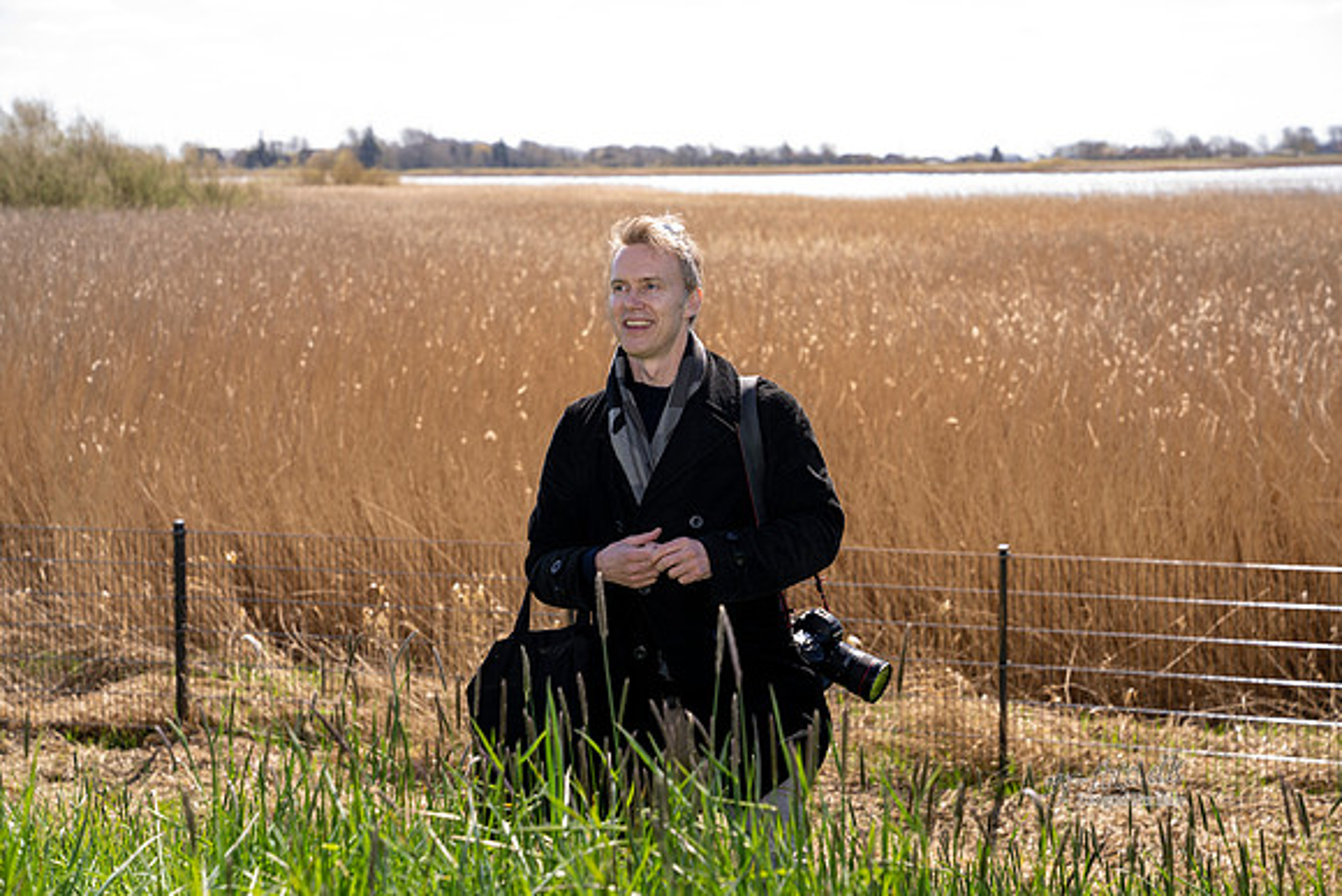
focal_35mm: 70
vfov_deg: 19.5
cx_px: 671
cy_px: 448
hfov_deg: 28.8
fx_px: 2610
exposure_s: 1/160
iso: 64
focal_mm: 70
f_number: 5
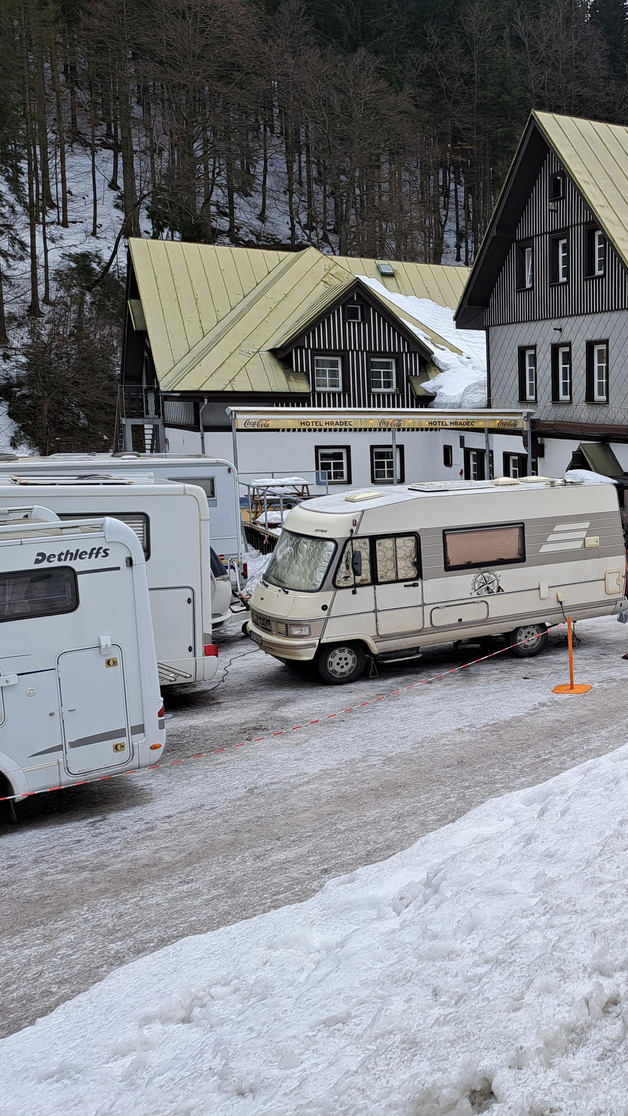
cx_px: 672
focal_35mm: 35
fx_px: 1036
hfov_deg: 30.5
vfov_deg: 56.6
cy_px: 560
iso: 50
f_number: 1.8
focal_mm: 5.23
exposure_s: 1/100
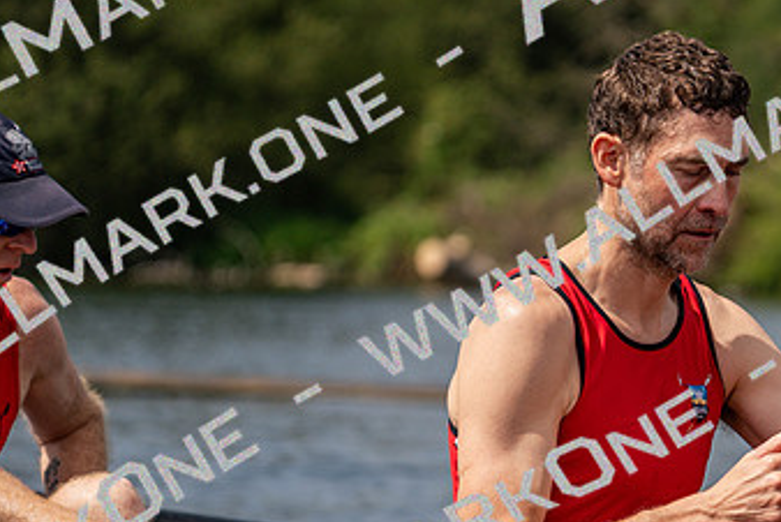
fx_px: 7447
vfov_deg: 4.0
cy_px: 382
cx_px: 645
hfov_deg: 6.0
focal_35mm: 343
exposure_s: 1/1600
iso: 160
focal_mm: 200
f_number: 5.6
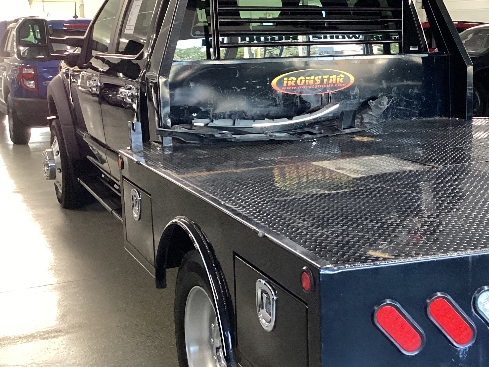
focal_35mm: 52
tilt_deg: -11.7
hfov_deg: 36.0
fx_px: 734
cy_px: 164
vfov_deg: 28.0
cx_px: 369
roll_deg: -0.6
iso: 250
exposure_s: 1/60
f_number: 2.4
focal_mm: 3.3
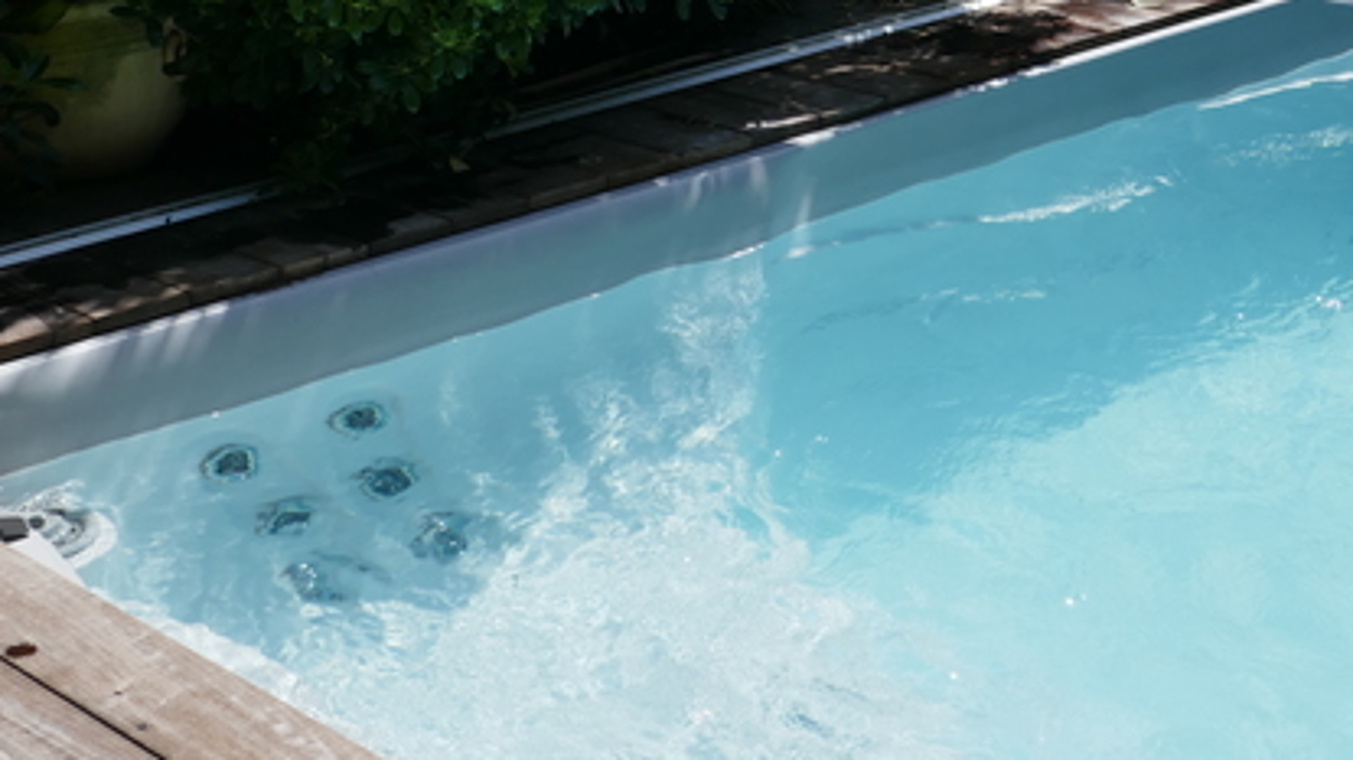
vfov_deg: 14.2
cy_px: 54
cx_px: 747
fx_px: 3012
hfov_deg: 25.3
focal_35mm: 84
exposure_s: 1/800
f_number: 4.5
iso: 125
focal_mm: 12.7
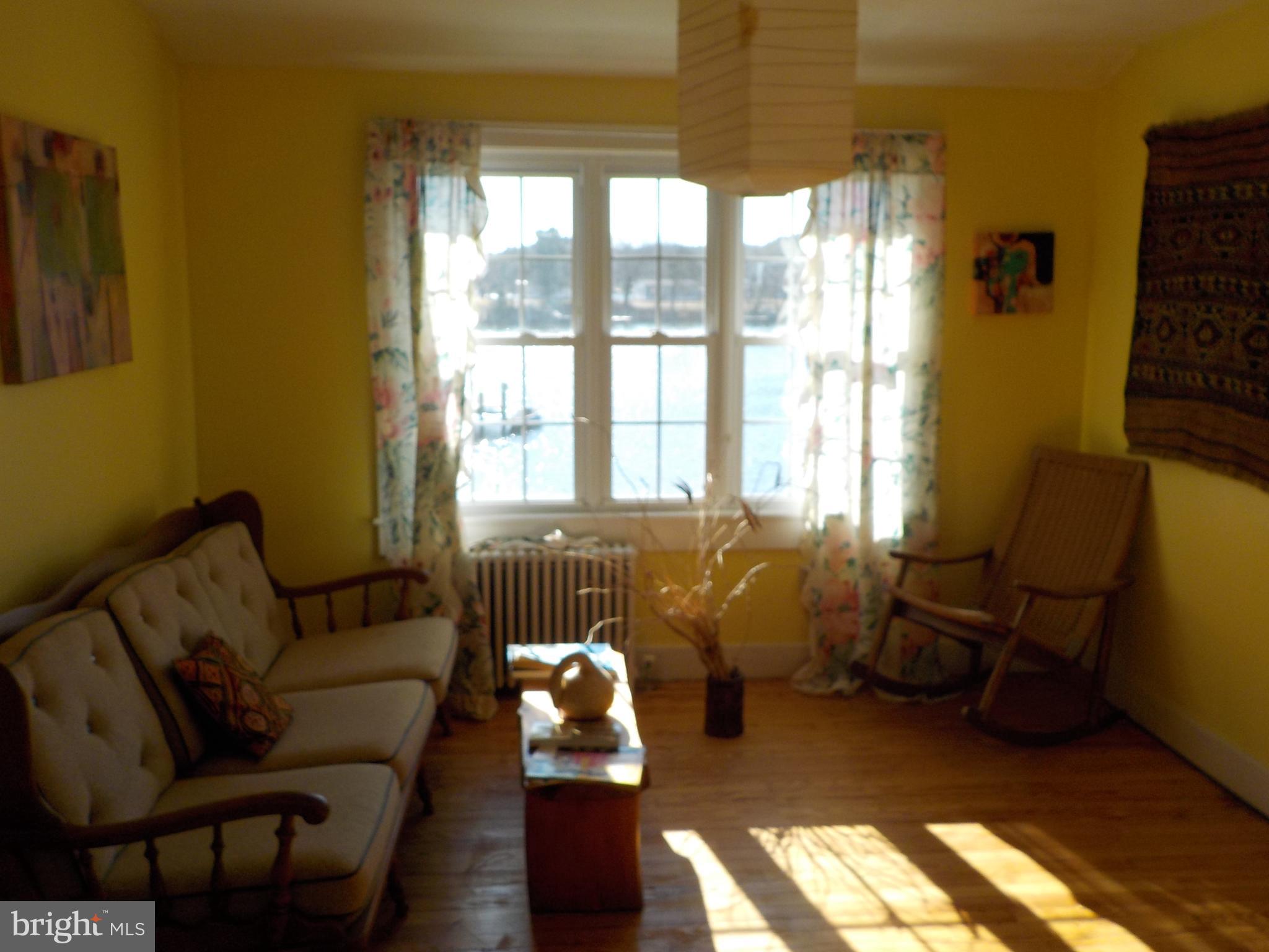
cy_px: 476
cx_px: 634
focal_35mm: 30
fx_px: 1100
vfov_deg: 46.8
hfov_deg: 60.0
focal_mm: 4.1
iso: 125
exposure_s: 1/200
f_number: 3.3
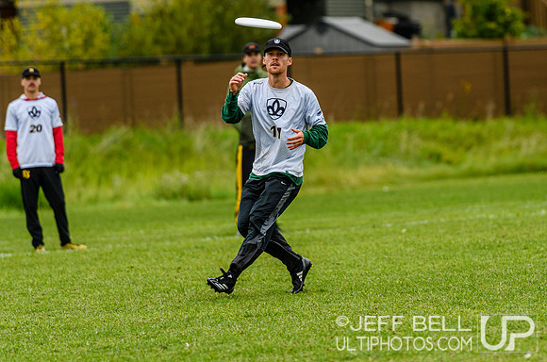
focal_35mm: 352
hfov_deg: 5.9
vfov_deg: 3.9
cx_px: 320
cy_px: 149
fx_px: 5333
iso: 400
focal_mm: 200
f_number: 3.2
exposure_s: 1/1000
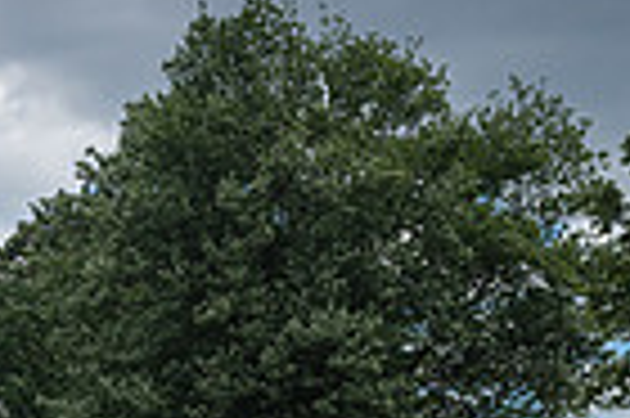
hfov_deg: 13.7
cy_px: 739
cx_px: -180
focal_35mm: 145
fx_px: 2535
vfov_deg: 9.0
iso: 200
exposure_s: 1/1000
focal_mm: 35
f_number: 5.6
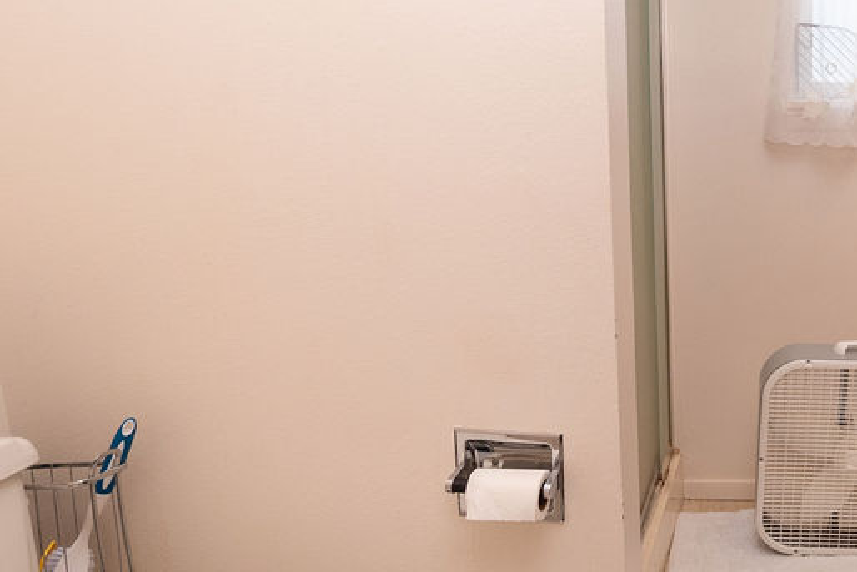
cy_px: 221
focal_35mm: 30
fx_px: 714
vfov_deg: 43.4
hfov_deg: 55.0
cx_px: 747
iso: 1000
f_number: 5
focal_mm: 10
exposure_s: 1/200
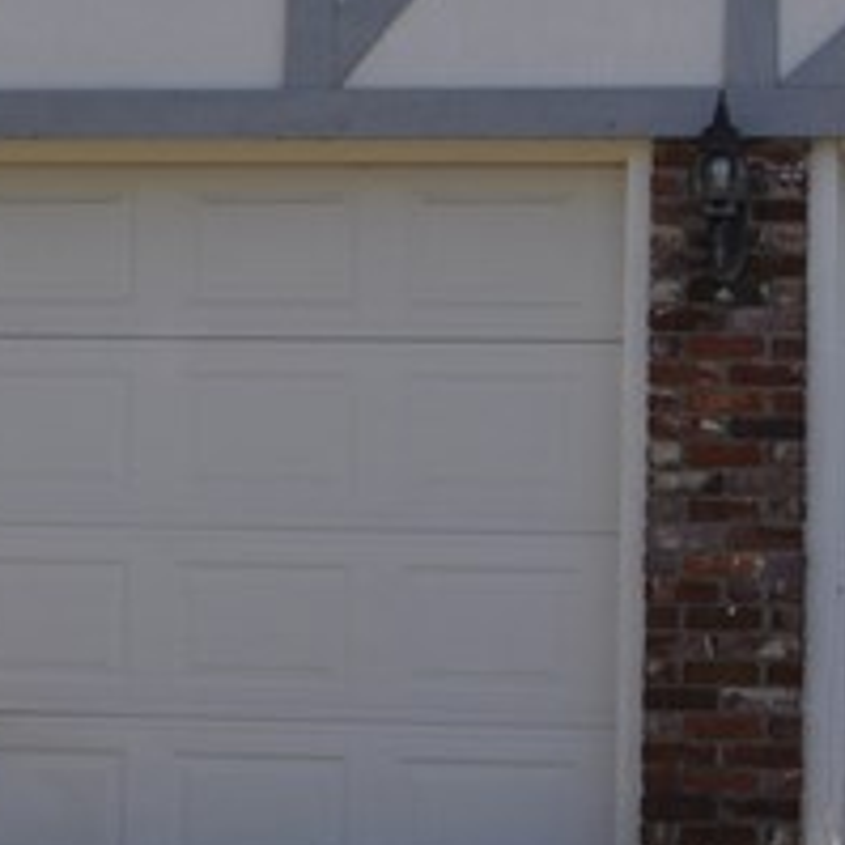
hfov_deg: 10.5
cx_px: 344
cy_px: 161
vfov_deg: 10.4
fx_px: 4612
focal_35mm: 167
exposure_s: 1/250
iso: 200
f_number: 8
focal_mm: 24
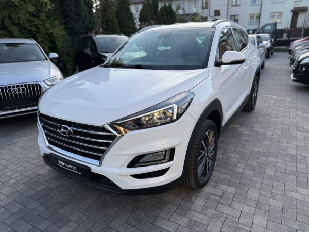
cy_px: 116
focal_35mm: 24
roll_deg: +2.4
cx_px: 154
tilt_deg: -20.7
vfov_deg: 56.8
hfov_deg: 71.6
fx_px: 214
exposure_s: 1/992
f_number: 1.78
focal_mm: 6.76
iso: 80
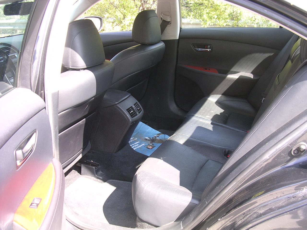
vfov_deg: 37.7
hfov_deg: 49.0
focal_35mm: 38
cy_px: 115
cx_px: 154
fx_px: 337
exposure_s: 1/54.4
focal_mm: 5.8
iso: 100
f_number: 2.8
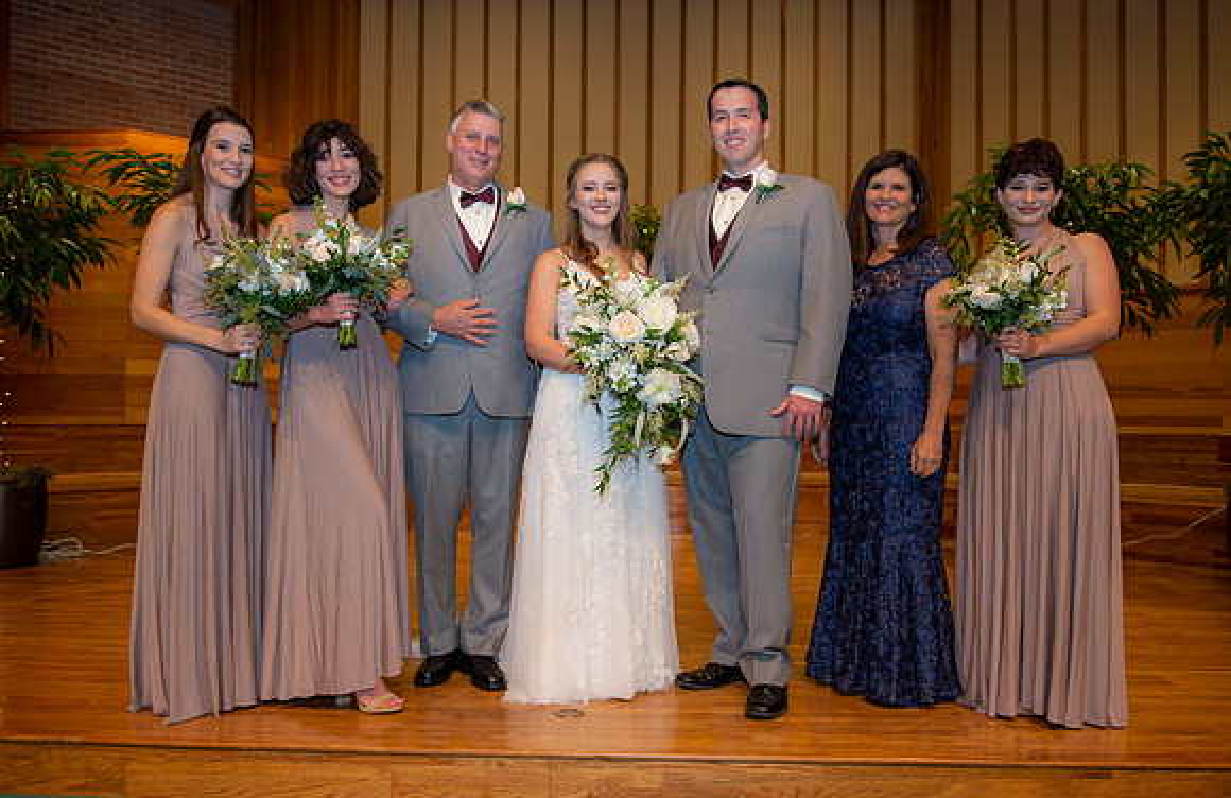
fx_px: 1031
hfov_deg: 61.7
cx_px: 612
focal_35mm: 30
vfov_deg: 42.3
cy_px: 415
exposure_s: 1/160
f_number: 3.5
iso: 800
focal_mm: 28
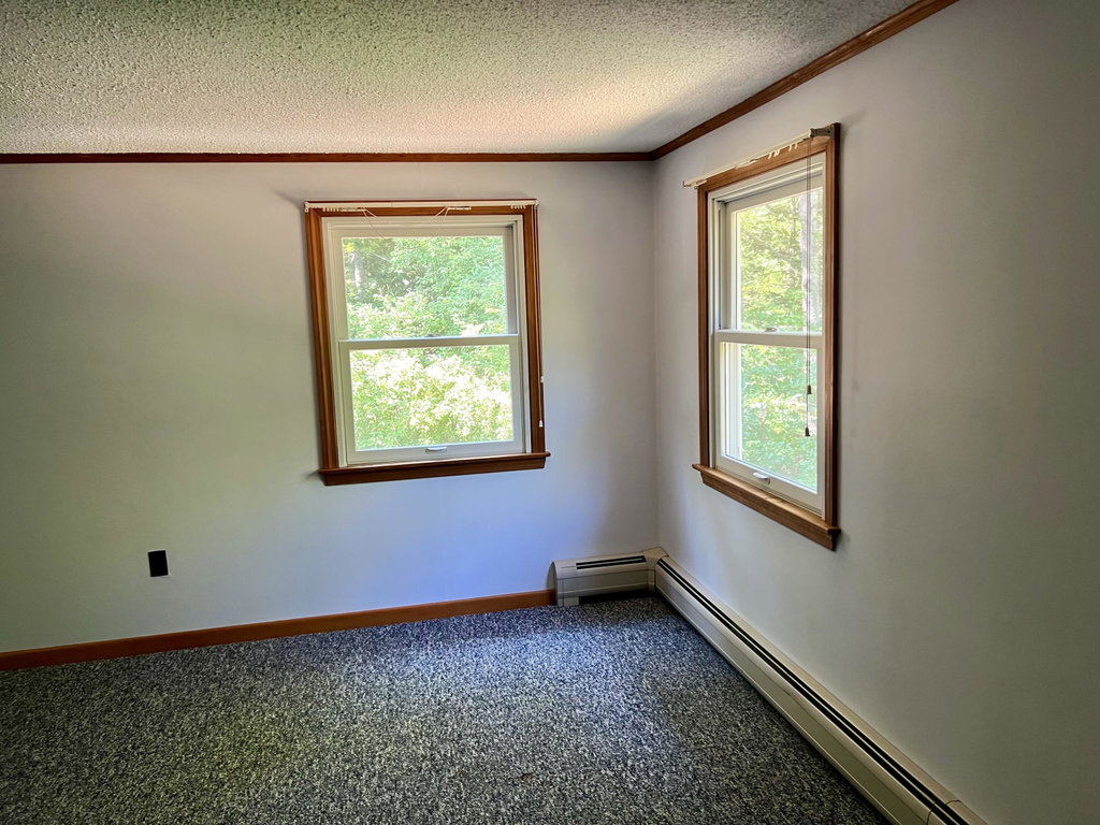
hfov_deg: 67.3
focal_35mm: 26
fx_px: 826
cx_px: 550
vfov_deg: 53.1
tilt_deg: -8.3
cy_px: 412
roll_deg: +2.5
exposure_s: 1/60
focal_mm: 5.7
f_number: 1.5
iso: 125
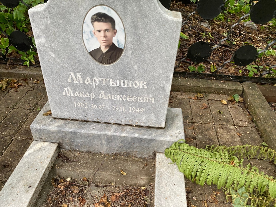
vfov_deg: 51.3
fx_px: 215
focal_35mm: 27
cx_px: 135
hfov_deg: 65.3
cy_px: 103
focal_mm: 4.25
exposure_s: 1/60
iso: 200
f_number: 1.8
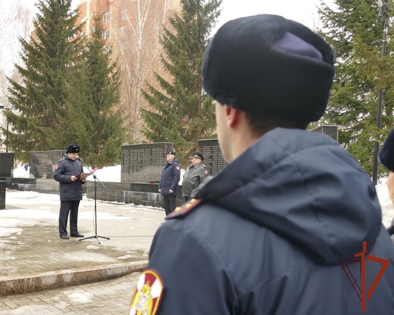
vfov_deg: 36.5
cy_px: 156
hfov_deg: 44.6
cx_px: 164
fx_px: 478
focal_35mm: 41
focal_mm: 13.16
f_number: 3.1
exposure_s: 1/160
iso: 125
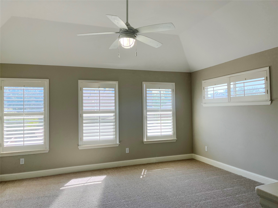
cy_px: 104
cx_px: 139
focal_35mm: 26
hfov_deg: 67.3
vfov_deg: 53.1
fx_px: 209
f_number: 1.6
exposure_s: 1/331
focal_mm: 5.1
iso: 50
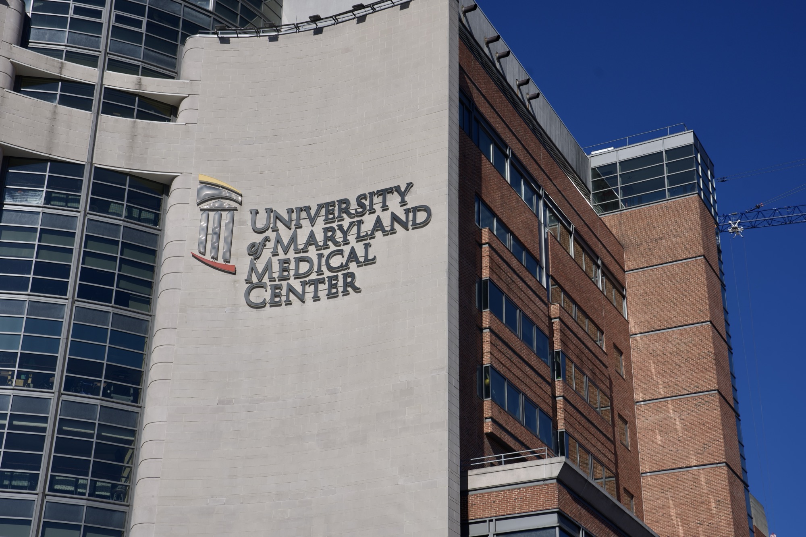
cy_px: 268
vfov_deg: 21.6
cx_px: 403
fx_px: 1410
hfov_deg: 31.9
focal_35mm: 63
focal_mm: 63
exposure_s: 1/400
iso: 50
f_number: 8
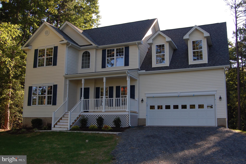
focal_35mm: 36
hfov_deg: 53.2
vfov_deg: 36.8
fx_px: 246
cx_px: 123
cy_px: 82
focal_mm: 24
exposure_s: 1/160
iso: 200
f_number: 6.3
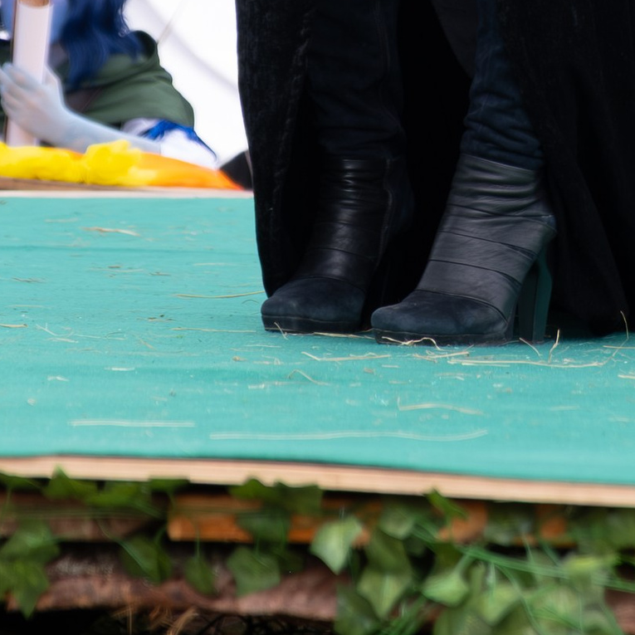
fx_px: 7347
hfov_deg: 4.9
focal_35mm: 354
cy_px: -907
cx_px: 481
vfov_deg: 4.8
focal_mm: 55
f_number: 3.6
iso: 250
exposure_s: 1/1250
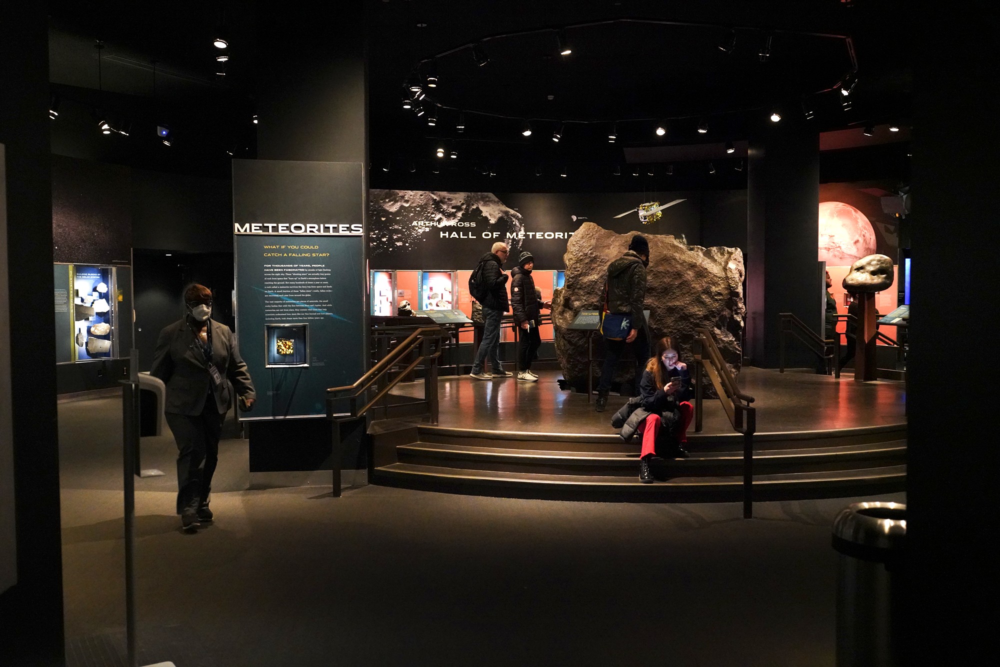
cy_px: 334
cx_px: 500
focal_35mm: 34
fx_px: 945
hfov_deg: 55.8
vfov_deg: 38.9
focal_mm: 34
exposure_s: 1/80
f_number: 2.8
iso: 10000
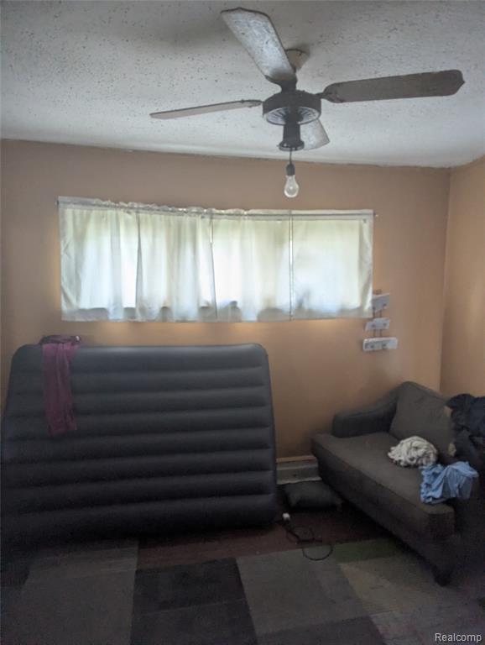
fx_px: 447
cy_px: 322
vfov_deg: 71.5
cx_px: 242
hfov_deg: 56.9
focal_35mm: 24
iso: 267
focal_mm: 6.81
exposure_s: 1/193
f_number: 1.85
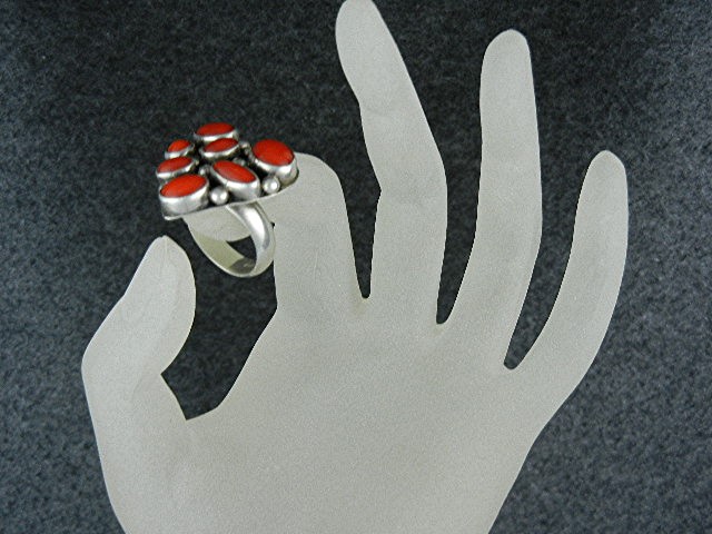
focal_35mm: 59
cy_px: 267
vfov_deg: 24.8
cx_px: 356
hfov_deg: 32.7
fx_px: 1214
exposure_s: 1/21
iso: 400
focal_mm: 10.6
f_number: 4
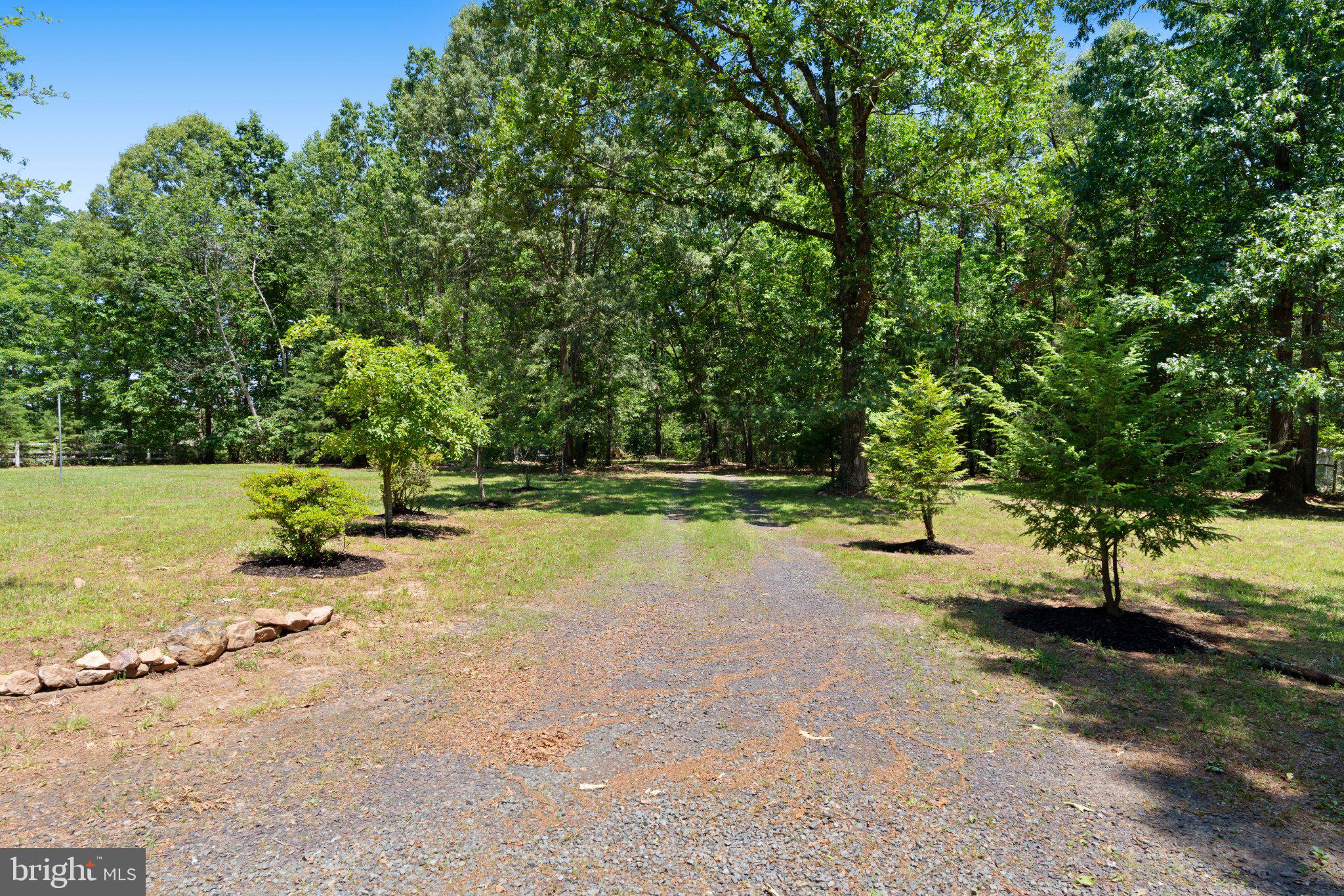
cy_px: 448
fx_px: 840
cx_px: 672
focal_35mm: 22
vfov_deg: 56.1
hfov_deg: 77.3
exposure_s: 1/80
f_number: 9
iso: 100
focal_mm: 22.5
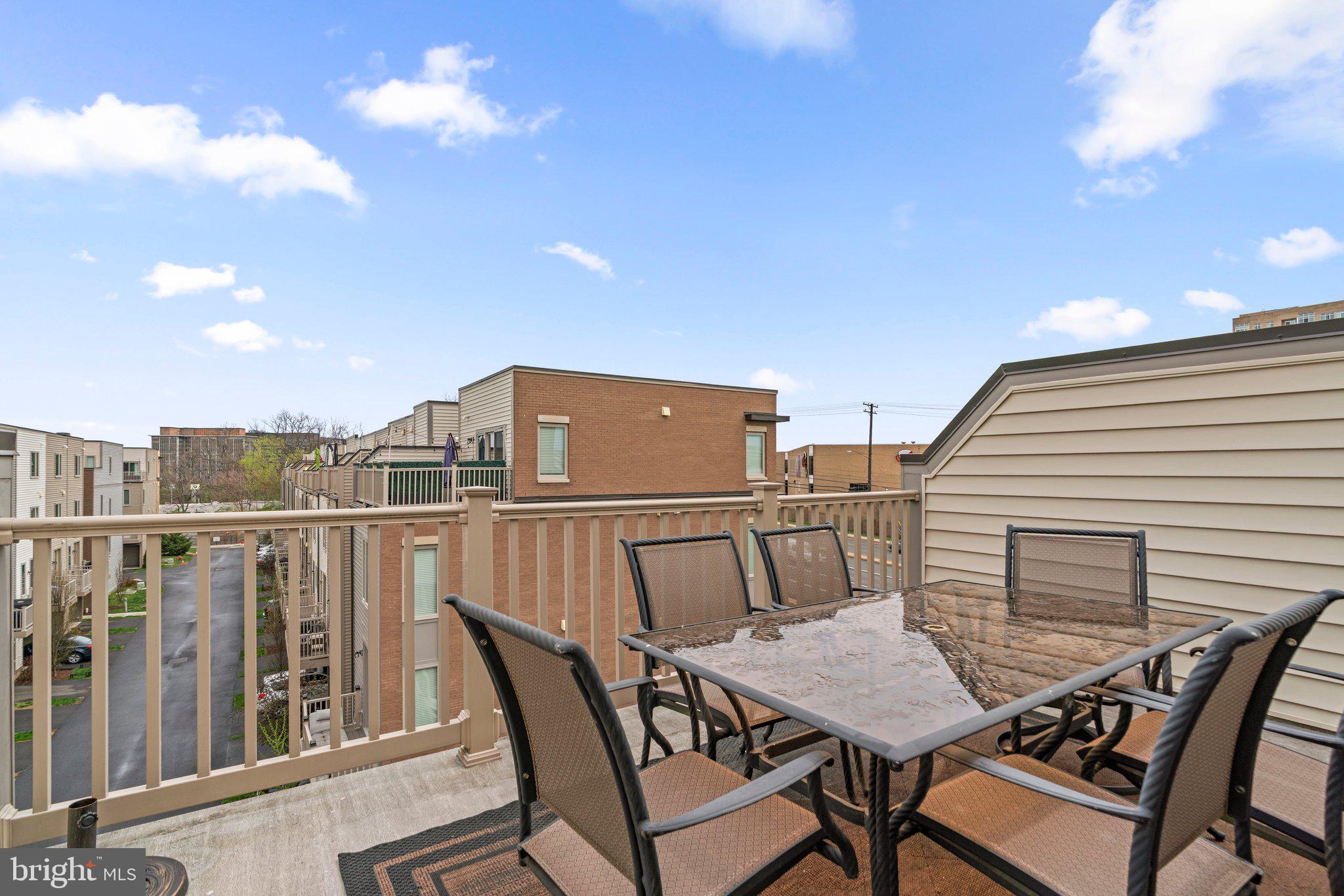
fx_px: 597
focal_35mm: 16
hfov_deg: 96.7
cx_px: 672
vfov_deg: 73.8
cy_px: 448
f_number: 8
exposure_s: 1/160
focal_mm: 16
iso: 100
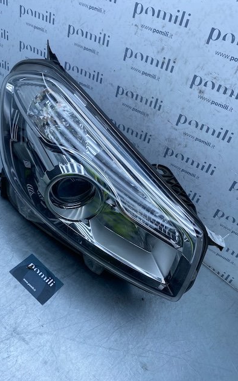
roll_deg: -24.7
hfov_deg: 44.5
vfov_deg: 66.5
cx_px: 104
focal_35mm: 28
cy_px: 192
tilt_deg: -44.3
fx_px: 290
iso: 32
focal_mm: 4.25
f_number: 1.8
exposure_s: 1/1147
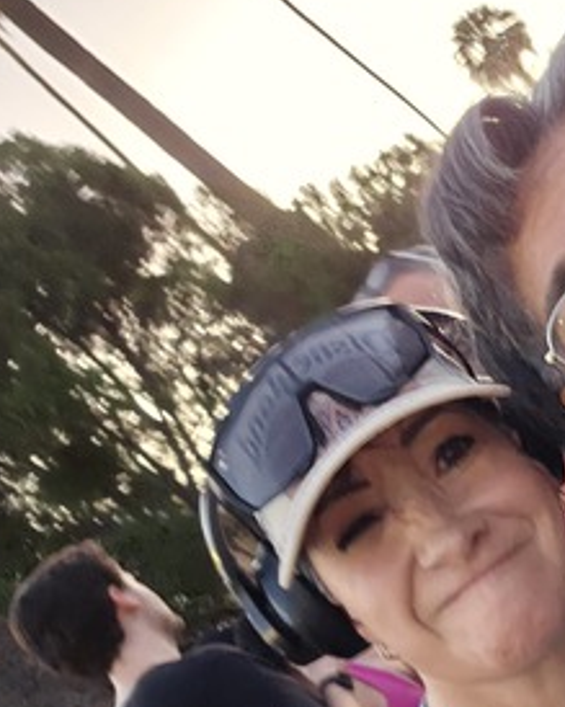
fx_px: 1025
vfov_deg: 37.8
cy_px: 453
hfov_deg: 28.0
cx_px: 627
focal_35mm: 49
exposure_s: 1/15
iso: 1250
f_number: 2.2
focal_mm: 3.3
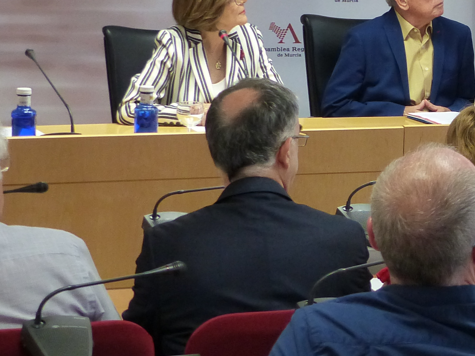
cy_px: 81
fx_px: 1839
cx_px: 502
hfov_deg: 14.4
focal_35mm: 134
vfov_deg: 11.0
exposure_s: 1/60
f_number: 2.8
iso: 320
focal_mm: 8.4
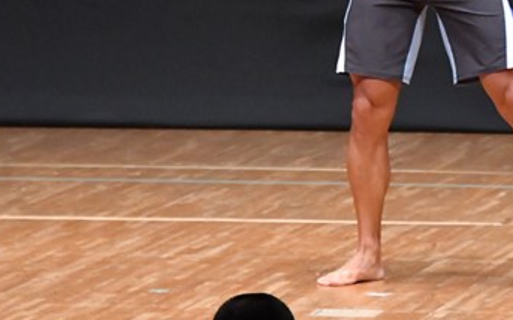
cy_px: -19
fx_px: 8692
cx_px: 464
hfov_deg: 3.4
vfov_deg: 2.1
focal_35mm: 622
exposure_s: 1/400
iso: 8000
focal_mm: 180
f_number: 5.6
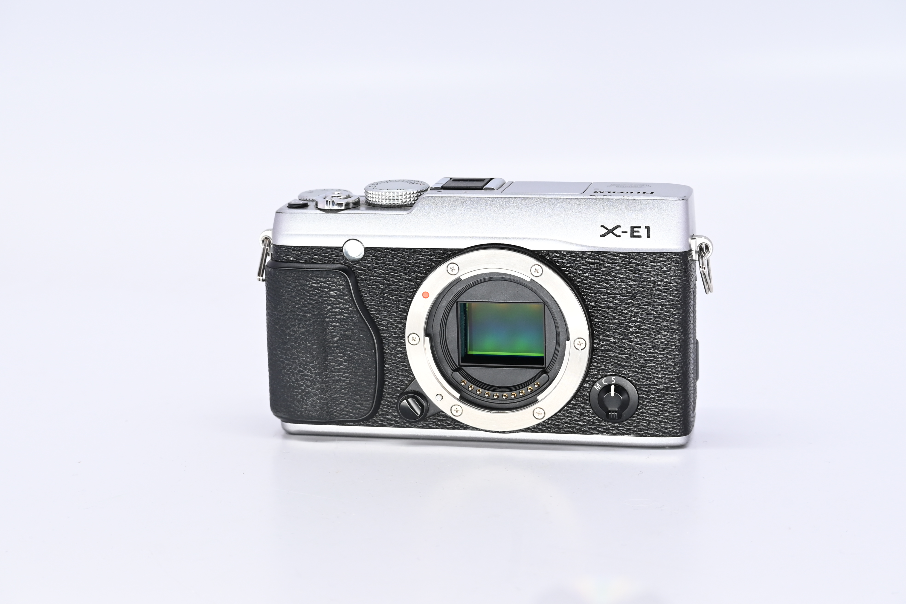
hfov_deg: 27.0
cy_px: 302
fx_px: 1887
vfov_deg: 18.2
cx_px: 453
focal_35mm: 75
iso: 500
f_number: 9
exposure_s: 1/160
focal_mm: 50
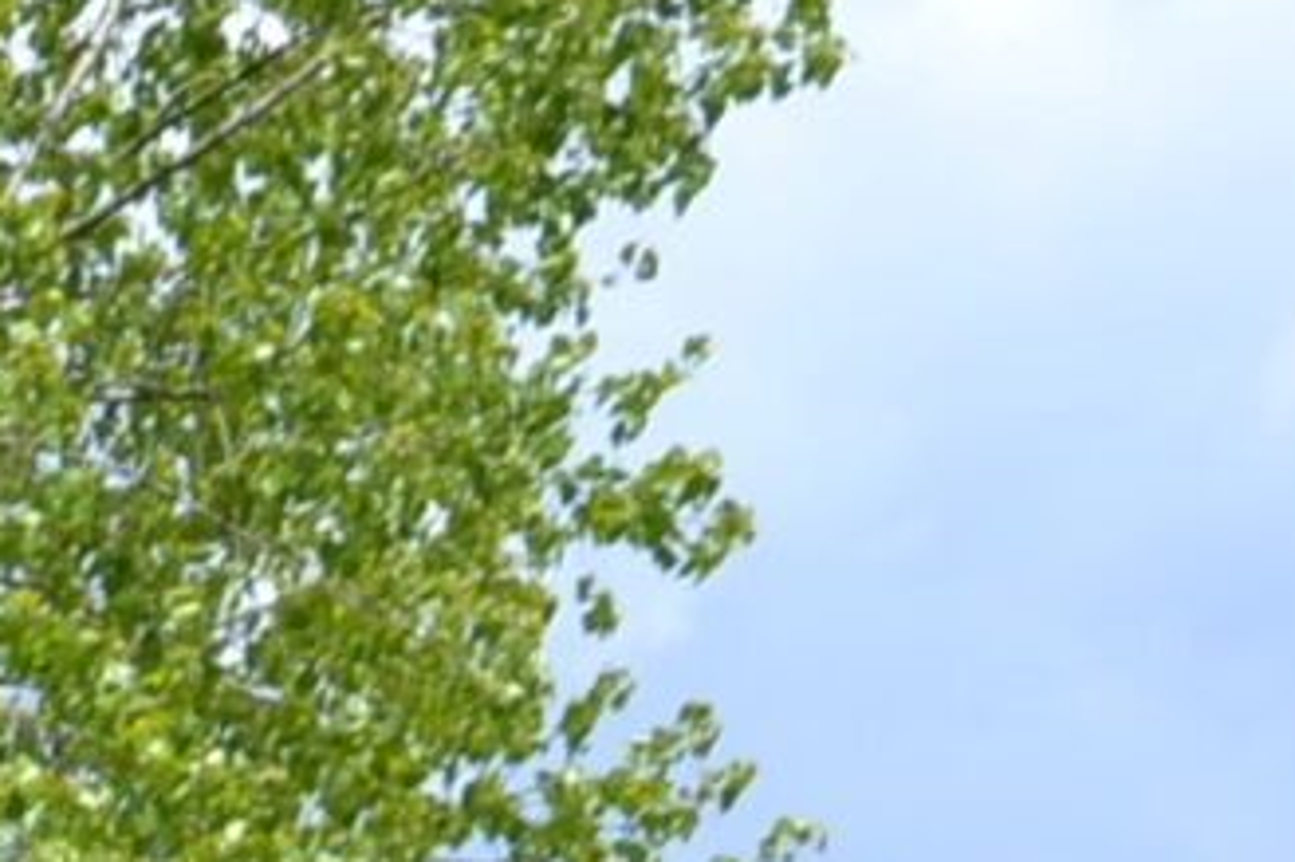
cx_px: -2236
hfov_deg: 6.6
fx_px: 10494
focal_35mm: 292
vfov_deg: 4.5
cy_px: 2757
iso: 100
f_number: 7.1
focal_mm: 25
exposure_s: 1/200
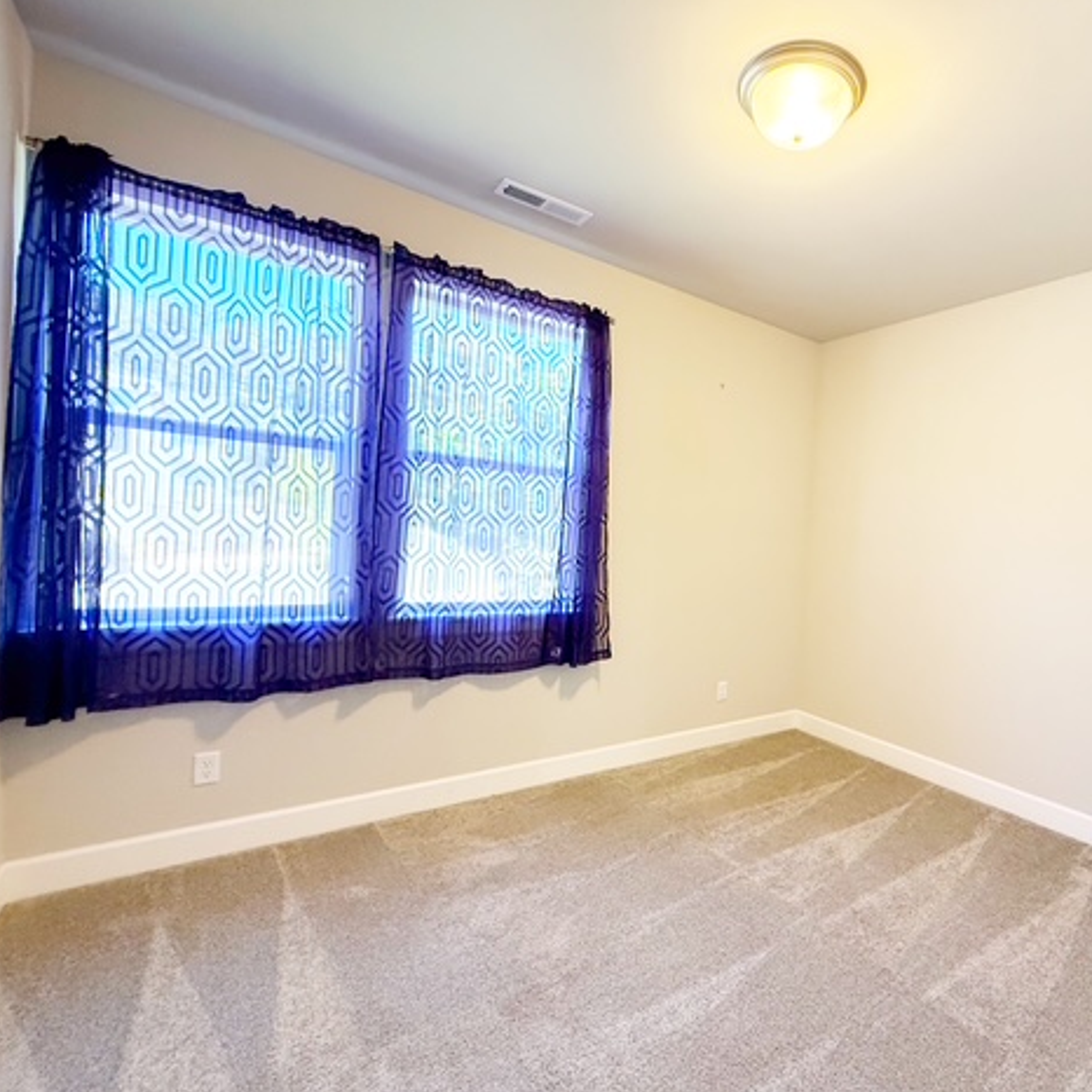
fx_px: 607
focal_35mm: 17
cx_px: 719
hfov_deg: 81.4
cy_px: 551
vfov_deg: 84.0
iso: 400
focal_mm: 2.22
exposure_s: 1/120
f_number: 2.2
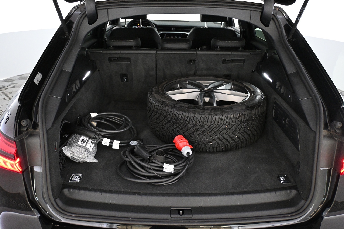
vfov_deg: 40.8
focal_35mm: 32
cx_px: 172
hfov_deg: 58.3
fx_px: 308
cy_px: 114
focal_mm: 21.5
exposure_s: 1/60
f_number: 4
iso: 4000
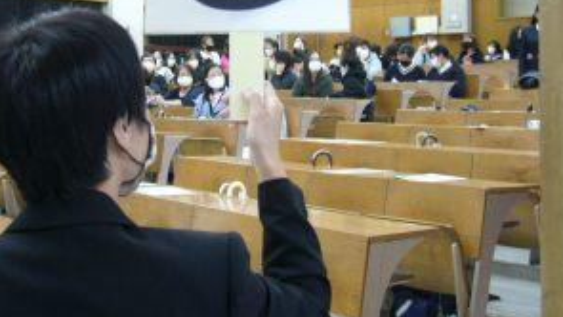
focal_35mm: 62
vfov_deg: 18.9
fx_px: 926
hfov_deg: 33.8
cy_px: -6
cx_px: 240
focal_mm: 5.8
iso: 160
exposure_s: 1/15
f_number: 2.8
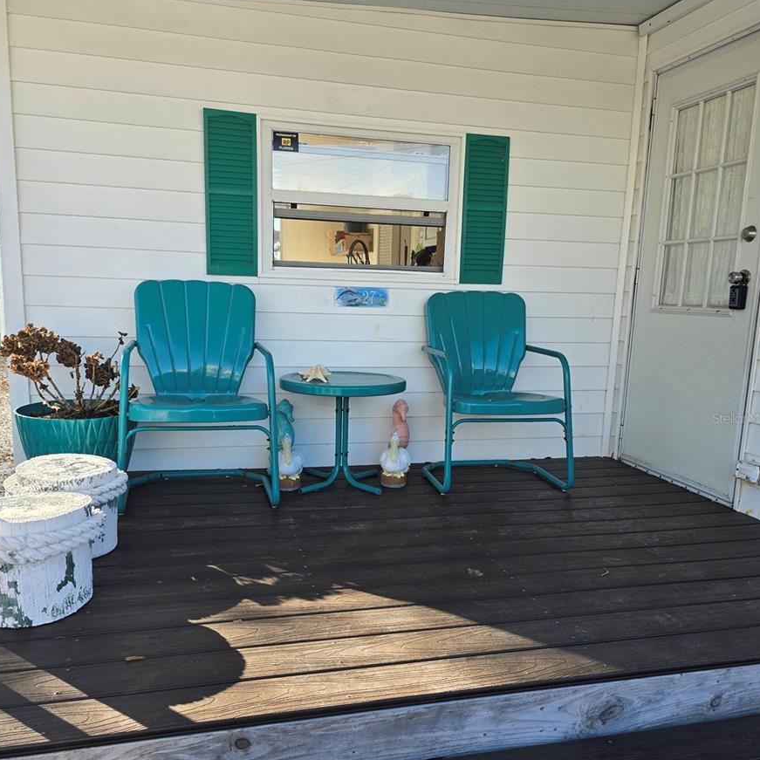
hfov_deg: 57.3
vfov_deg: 57.2
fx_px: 696
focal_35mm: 28
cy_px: 418
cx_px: 381
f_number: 1.7
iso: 20
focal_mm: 6.3
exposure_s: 1/180
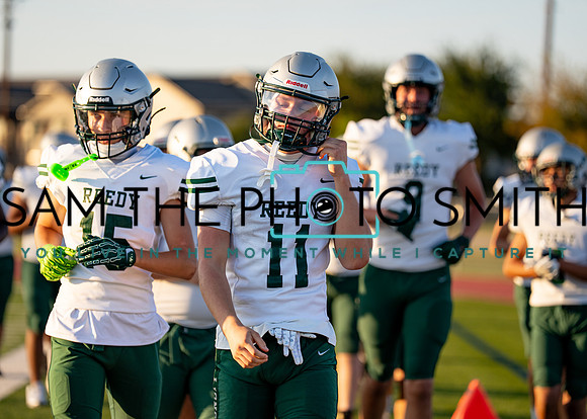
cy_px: 209
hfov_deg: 12.4
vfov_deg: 8.9
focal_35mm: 162
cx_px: 270
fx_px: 2700
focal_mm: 153
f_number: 2.8
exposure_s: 1/2000
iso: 250
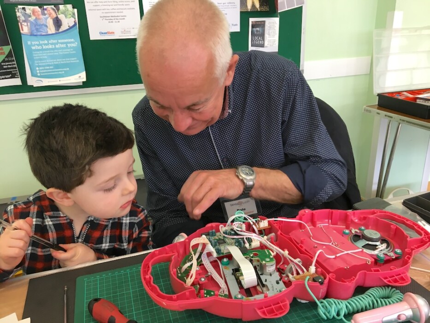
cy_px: 162
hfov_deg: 61.7
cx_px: 215
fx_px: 360
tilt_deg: -19.4
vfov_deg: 48.2
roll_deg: +4.3
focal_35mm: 29
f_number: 2.2
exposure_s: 1/33
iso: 80
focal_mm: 4.15
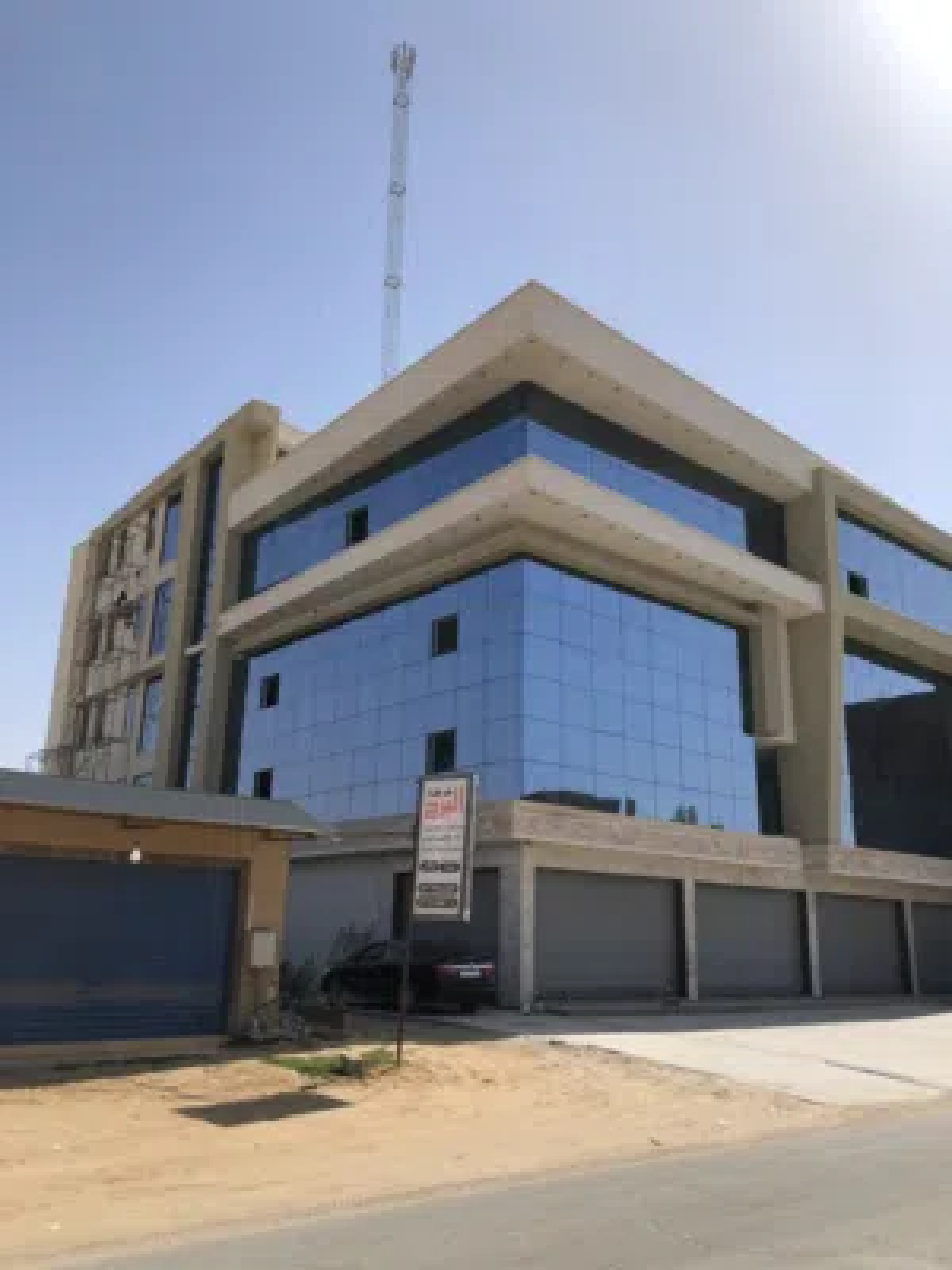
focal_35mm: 28
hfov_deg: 49.7
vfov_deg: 63.4
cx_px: 476
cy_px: 635
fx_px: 1027
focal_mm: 4
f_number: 1.8
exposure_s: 1/2825
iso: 20
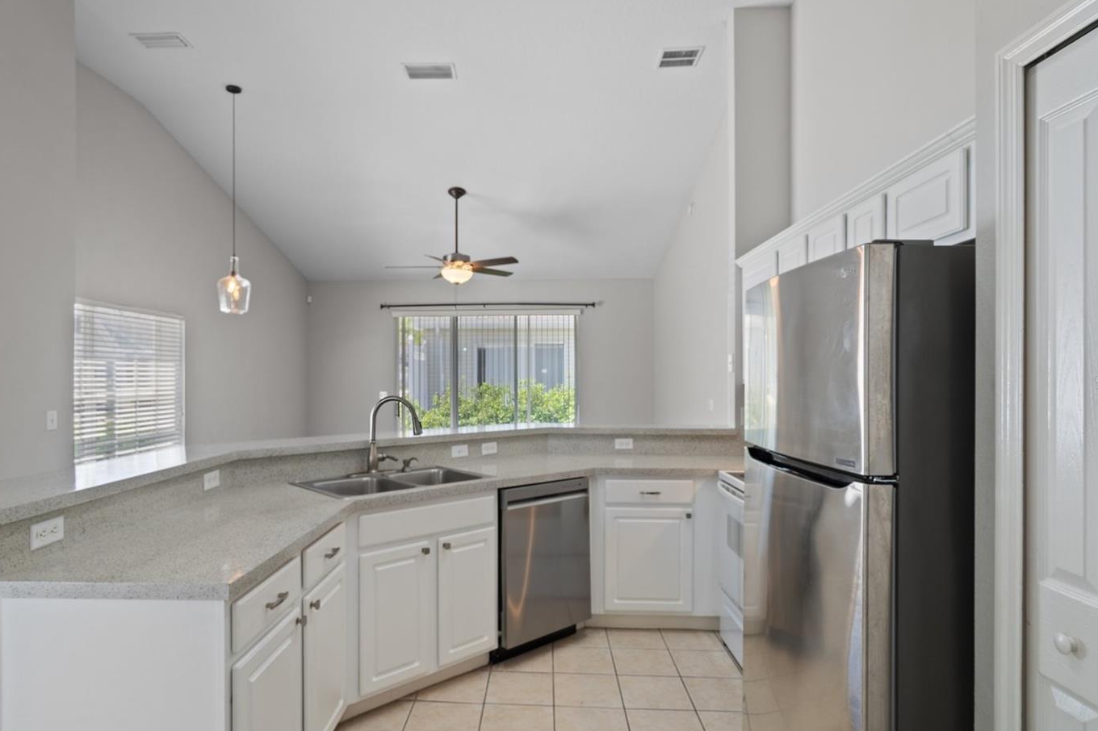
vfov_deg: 61.9
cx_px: 522
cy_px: 382
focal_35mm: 20
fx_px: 610
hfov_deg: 83.9
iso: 320
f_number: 9
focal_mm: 17
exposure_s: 1/1.25
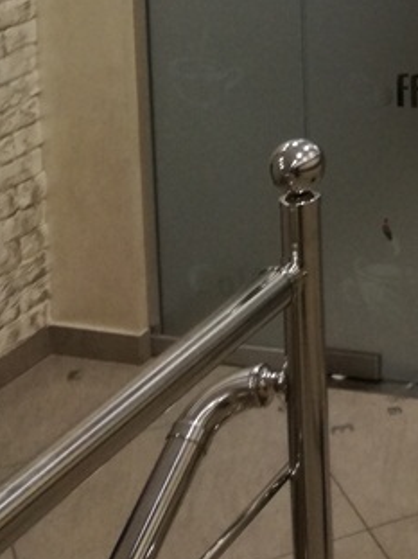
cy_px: -266
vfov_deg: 19.4
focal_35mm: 89
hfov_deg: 15.2
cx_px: 649
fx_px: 1434
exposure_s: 1/33.3
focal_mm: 3.79
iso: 160
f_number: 2
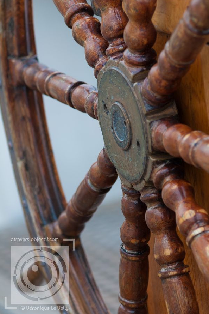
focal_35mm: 190
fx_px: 1649
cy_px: 156
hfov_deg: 7.3
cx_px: 105
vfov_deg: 10.8
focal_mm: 125
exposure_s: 1/400
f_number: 4.5
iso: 400
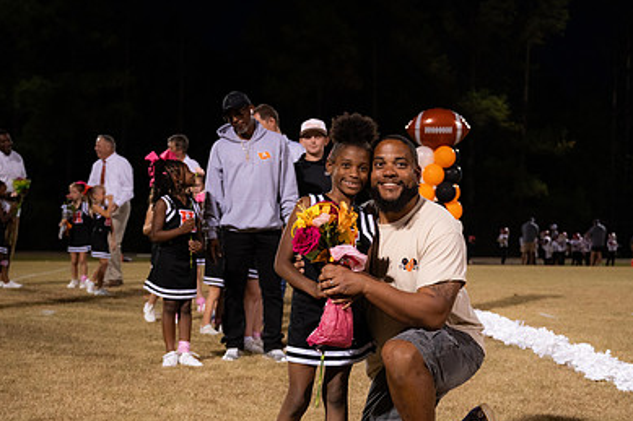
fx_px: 1230
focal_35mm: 70
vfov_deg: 19.3
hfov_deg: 28.8
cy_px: 299
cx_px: 361
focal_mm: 47
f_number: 4
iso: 3200
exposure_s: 1/250
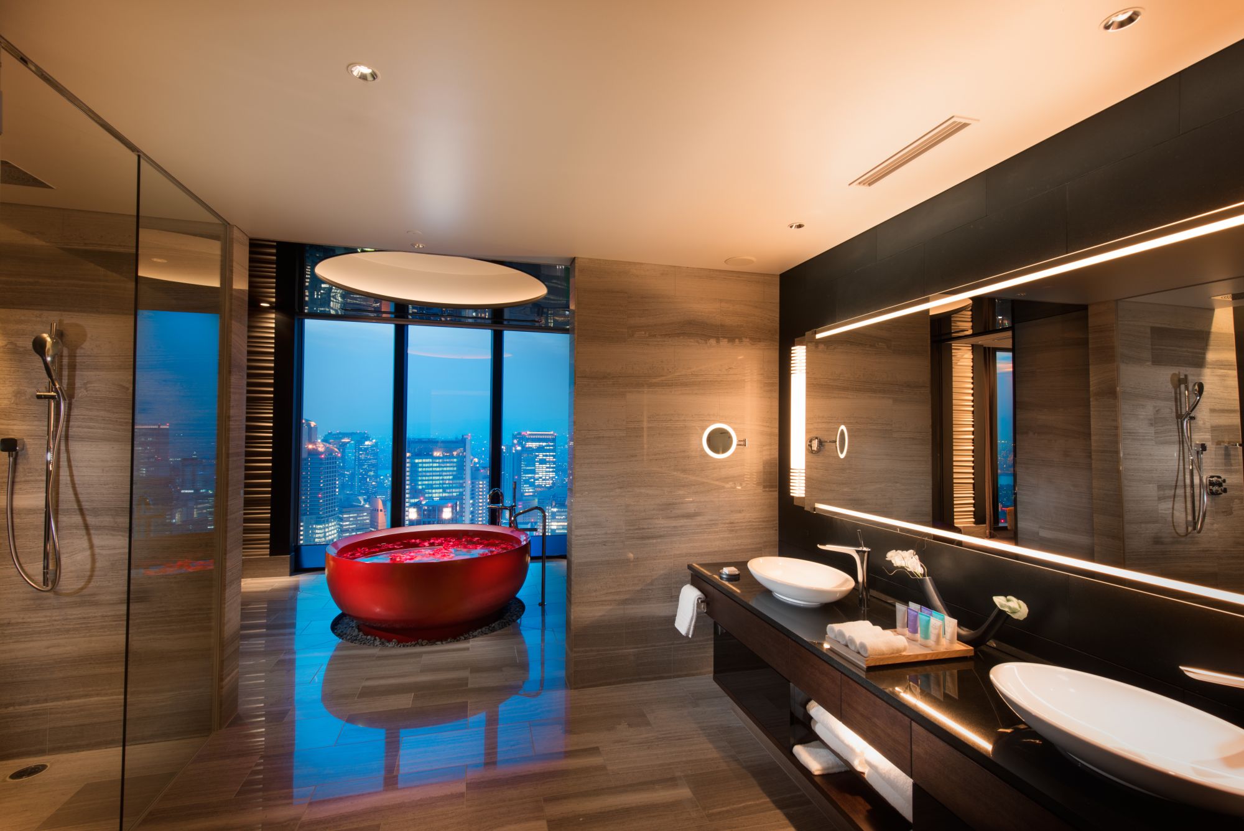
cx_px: 622
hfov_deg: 96.7
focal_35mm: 16
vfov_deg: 73.8
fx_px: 553
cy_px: 416
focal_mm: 16
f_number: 11
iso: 200
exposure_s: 3
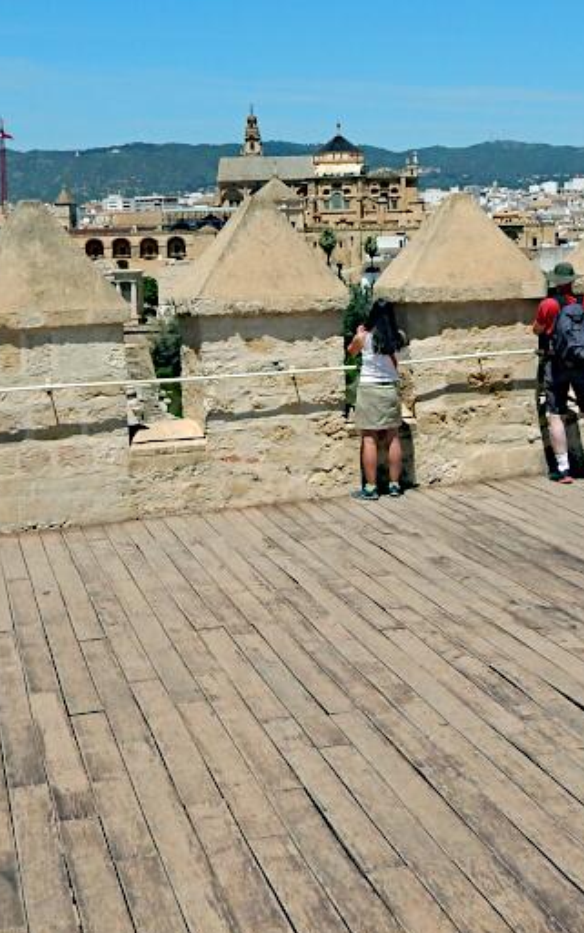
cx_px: 393
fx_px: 1450
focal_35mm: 57
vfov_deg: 35.5
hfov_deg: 22.7
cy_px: 351
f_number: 6
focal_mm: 4
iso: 125
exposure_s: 1/800
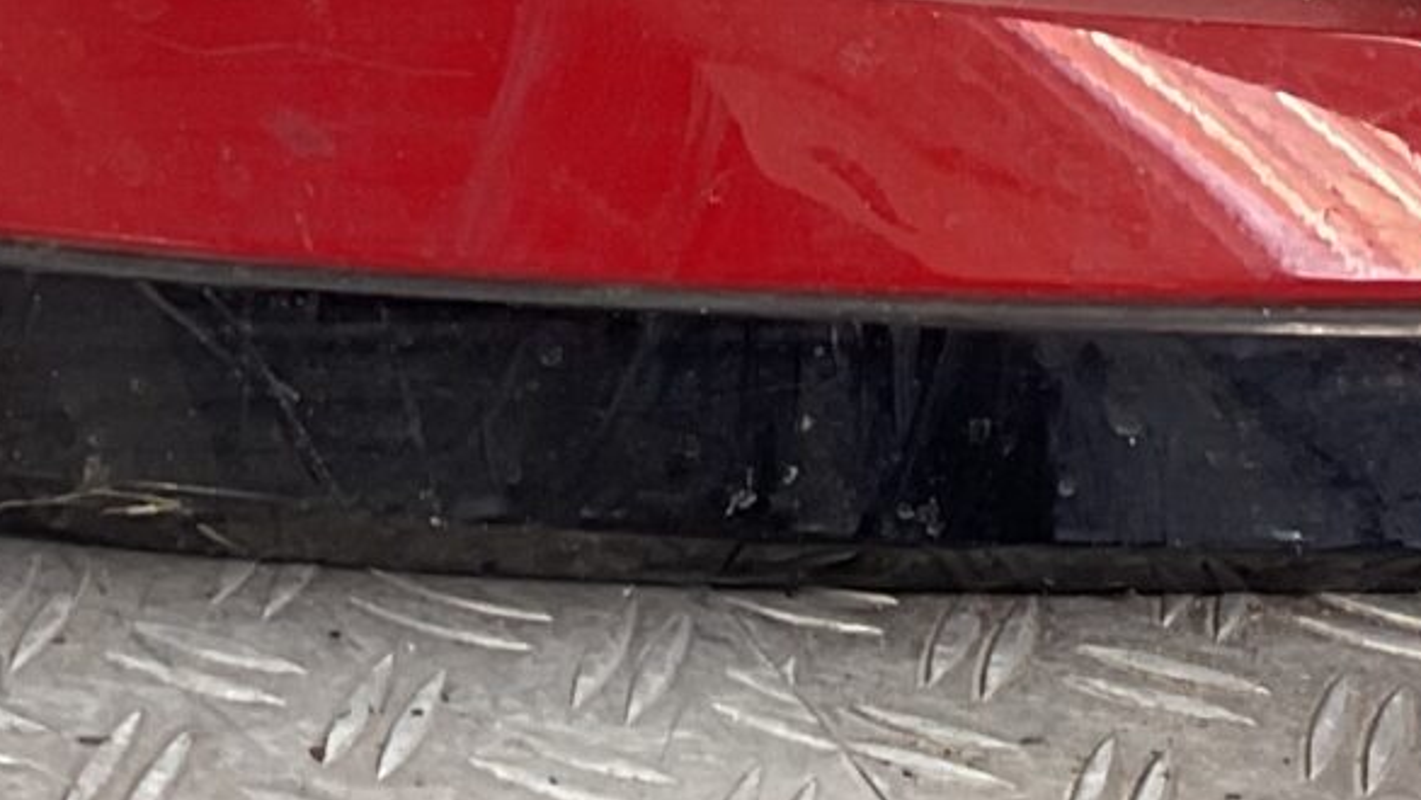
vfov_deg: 8.3
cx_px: 720
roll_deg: -6.2
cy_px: -819
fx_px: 5201
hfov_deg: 15.6
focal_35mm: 138
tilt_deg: -19.3
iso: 25
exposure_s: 1/120
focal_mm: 3
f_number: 1.8
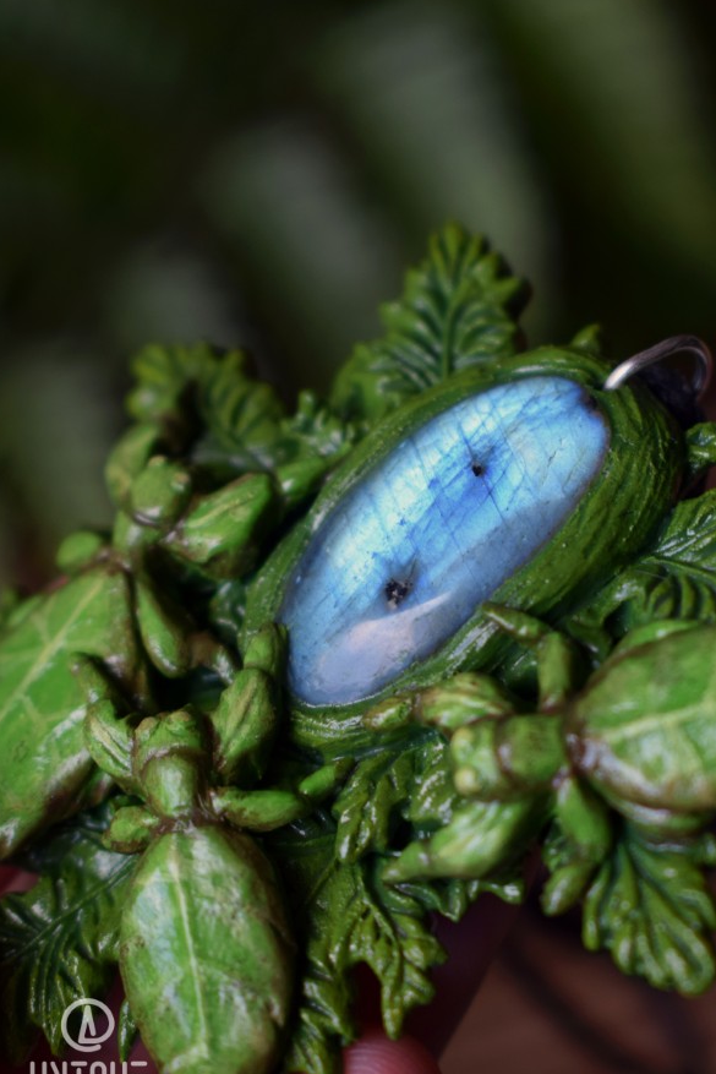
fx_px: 2644
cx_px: 463
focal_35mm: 89
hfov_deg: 15.4
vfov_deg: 22.9
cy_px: 506
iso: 400
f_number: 5
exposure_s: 1/80
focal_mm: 45
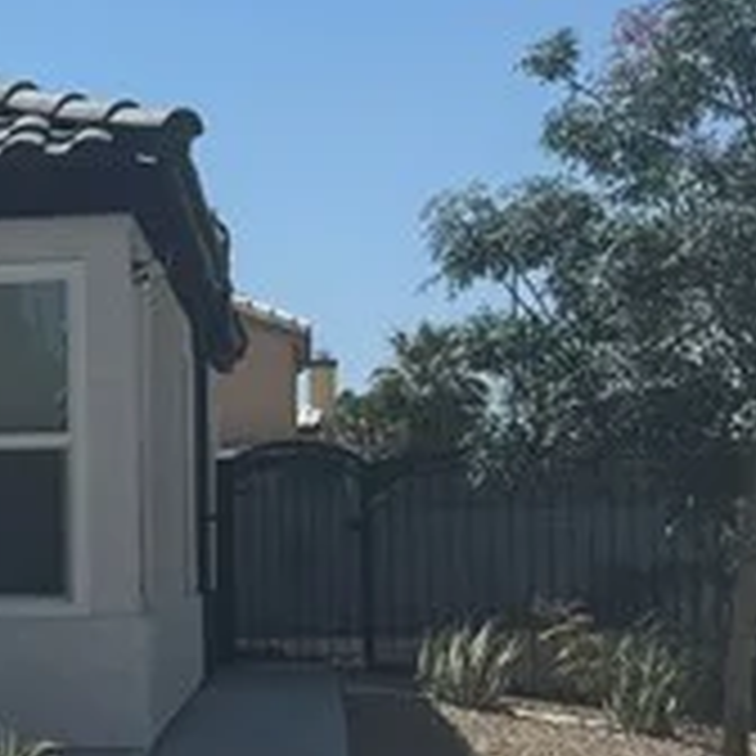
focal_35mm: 129
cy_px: 495
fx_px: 3187
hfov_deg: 12.4
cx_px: -612
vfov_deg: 13.5
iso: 80
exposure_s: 1/7092
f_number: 1.78
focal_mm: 6.76
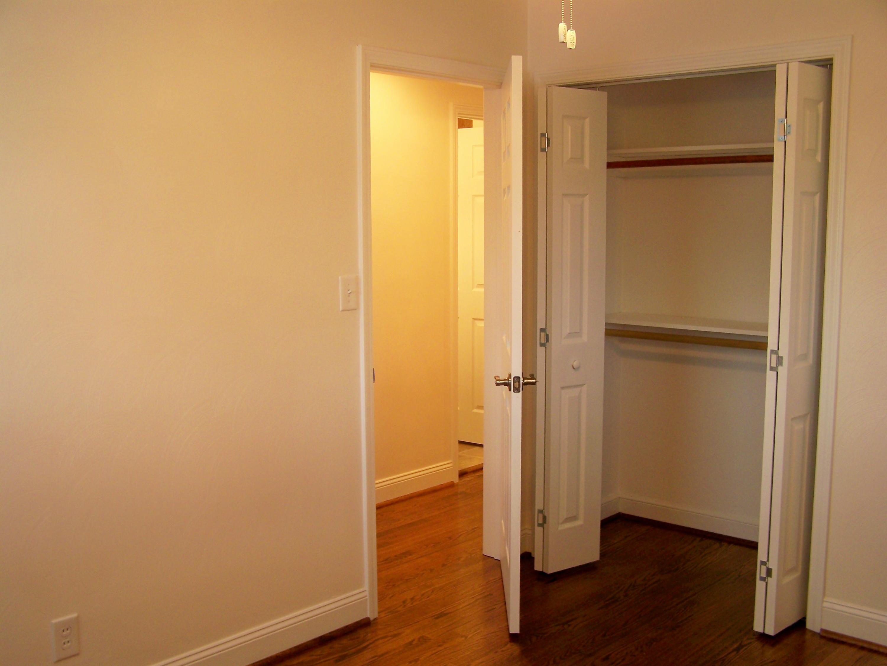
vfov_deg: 37.7
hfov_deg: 49.0
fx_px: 974
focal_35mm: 38
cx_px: 444
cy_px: 333
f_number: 2.8
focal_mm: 6.3
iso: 64
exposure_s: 1/8
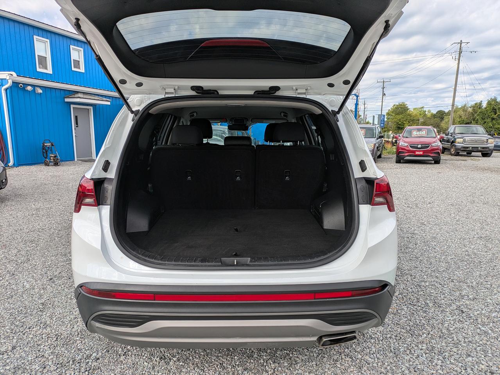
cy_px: 188
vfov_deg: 54.9
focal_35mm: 25
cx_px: 250
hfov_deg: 69.4
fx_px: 361
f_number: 1.89
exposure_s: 1/1001
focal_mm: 5.43
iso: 47
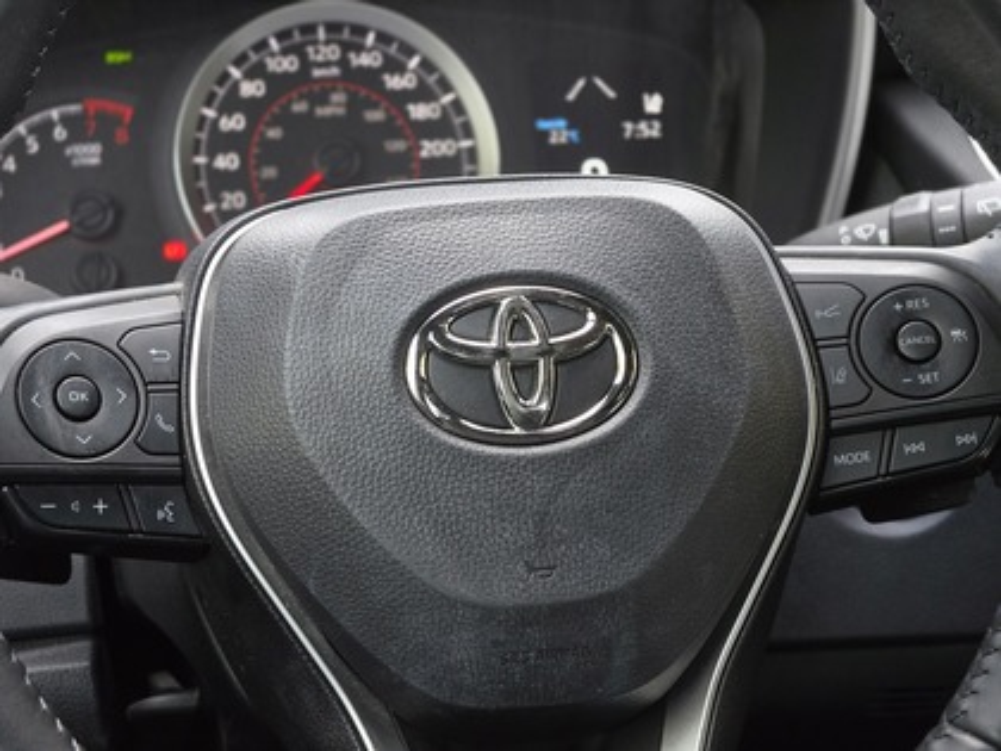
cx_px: 500
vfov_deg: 12.9
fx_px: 3325
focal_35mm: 115
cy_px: 376
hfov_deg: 17.1
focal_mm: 18.6
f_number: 2.9
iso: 320
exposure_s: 1/40
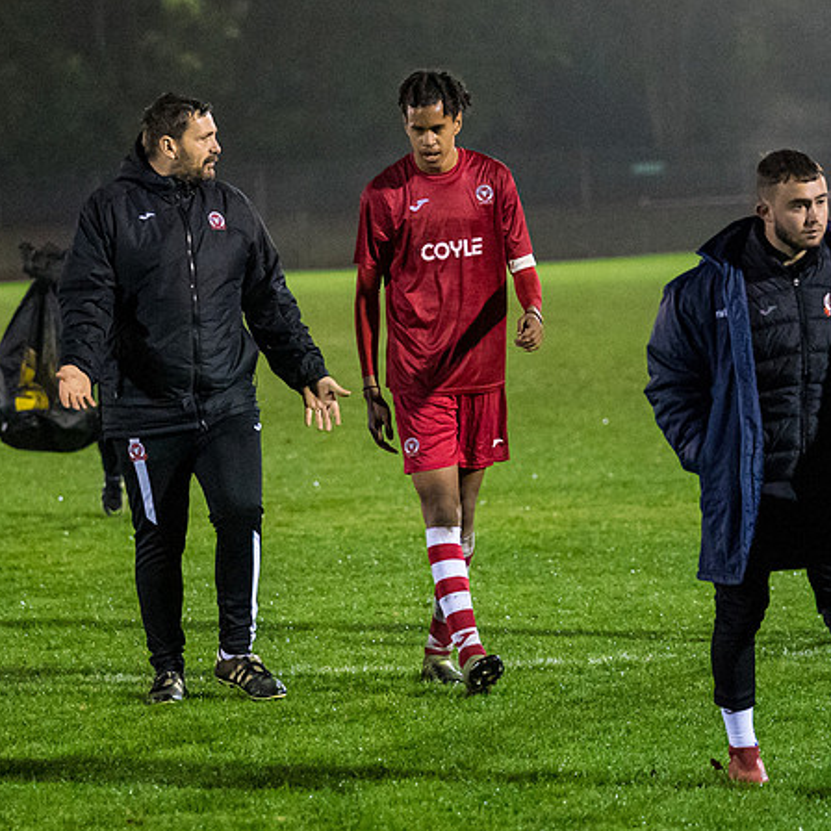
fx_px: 5839
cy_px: 422
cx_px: 287
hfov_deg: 8.1
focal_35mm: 215
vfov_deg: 8.1
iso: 6400
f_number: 2.8
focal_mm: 102
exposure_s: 1/1000
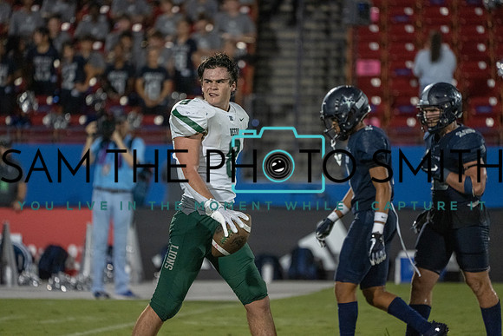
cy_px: 168
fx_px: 5506
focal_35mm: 394
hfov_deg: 5.2
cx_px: 252
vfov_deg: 3.5
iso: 10000
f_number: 5.6
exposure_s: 1/1000
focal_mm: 394
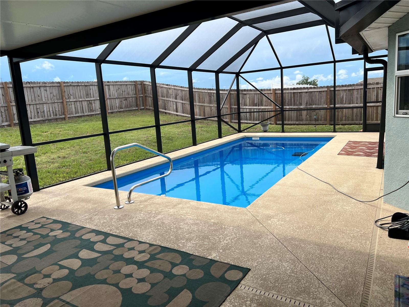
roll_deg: +3.5
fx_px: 307
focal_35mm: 26
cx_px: 204
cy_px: 154
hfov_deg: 67.3
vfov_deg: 53.1
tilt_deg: -9.6
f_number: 1.5
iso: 50
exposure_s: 1/1361
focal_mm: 5.7
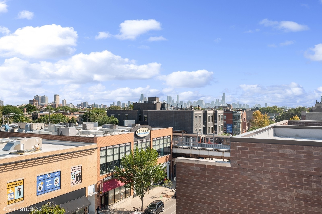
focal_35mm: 30
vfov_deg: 43.5
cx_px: 161
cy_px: 107
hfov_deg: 62.0
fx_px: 268
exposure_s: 1/80
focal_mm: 30
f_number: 11
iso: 100
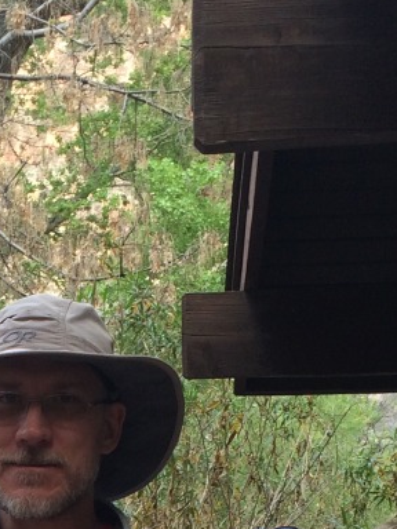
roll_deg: +1.3
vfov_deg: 17.9
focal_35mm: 103
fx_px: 1575
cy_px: 670
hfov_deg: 13.9
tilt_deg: -2.1
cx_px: -83
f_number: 2.2
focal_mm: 4.15
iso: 50
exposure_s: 1/120
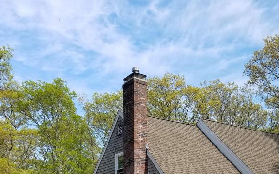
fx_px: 373
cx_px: 153
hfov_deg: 41.0
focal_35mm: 49
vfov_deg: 25.0
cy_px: 177
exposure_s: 1/1532
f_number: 1.7
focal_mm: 4.2
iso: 50
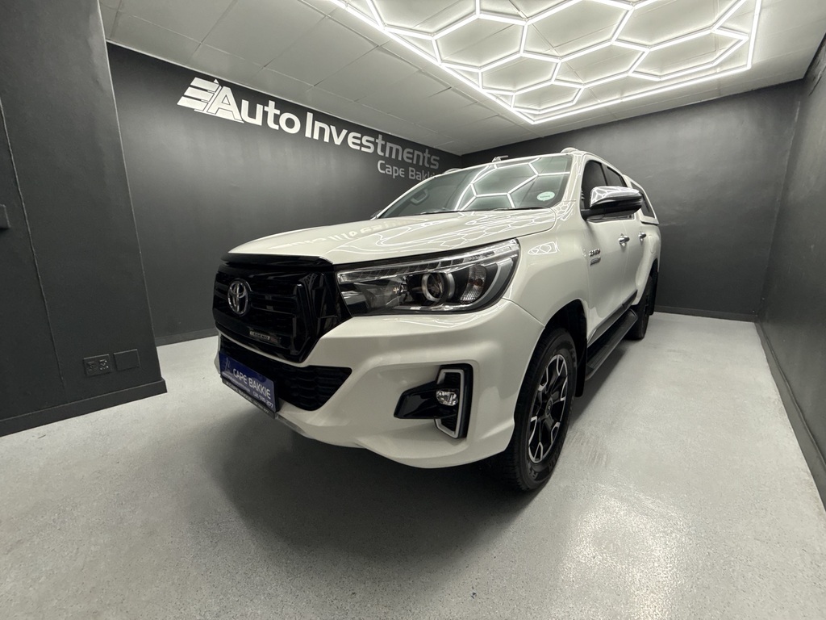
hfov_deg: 102.1
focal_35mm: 14
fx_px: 334
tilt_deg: -10.9
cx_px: 413
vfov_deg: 85.7
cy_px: 310
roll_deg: -0.8
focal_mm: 2.22
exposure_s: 1/100
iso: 200
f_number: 2.2
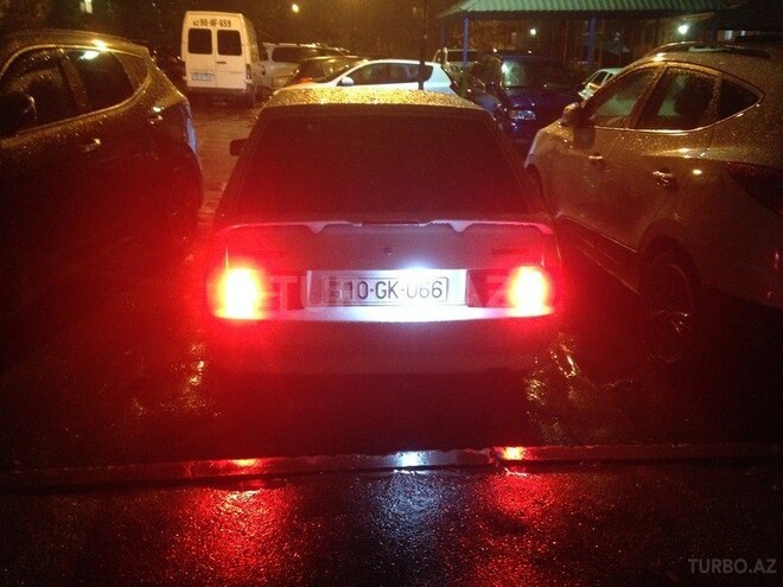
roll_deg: +0.9
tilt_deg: -18.6
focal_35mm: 33
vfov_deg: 42.9
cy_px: 294
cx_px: 392
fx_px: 746
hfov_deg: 55.4
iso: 500
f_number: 2.4
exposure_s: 1/15
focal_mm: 4.12
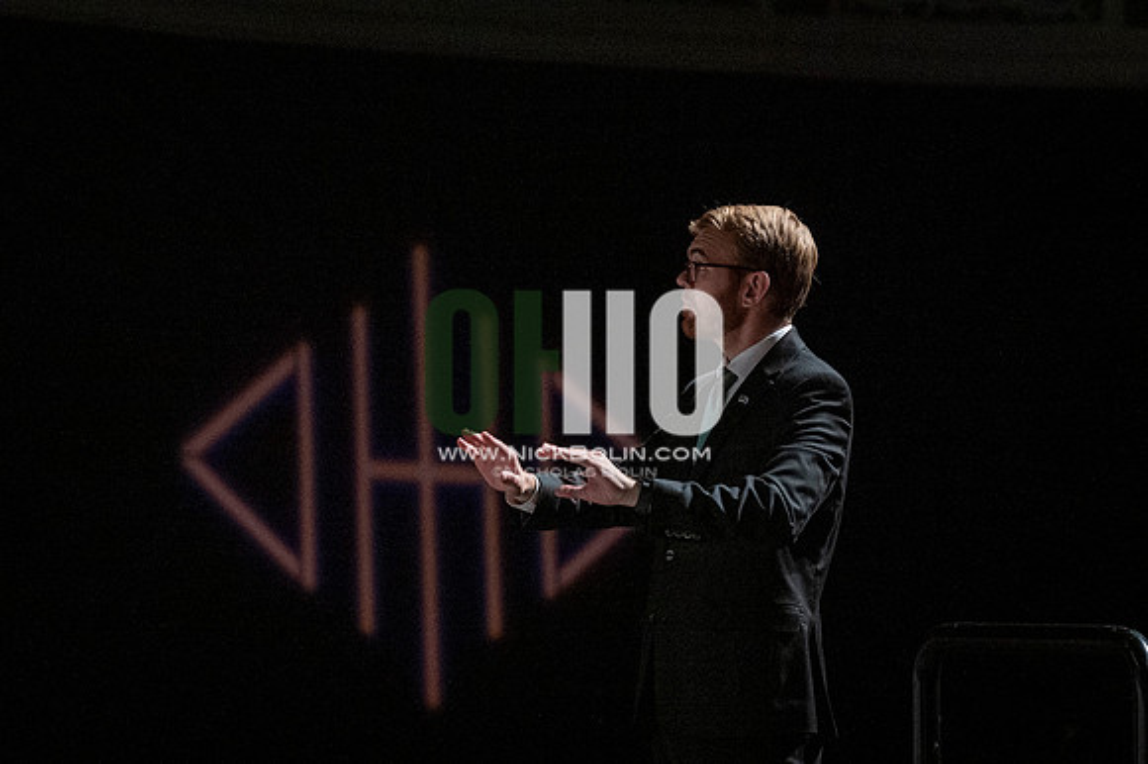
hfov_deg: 12.0
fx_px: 5482
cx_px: 574
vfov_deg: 8.0
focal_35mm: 172
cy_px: 382
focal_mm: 115
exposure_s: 1/500
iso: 6400
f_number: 4
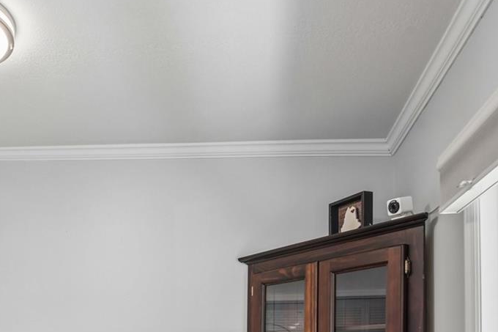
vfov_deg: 29.9
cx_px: 42
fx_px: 553
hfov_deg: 43.8
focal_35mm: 40
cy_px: 369
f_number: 8
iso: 400
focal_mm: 17
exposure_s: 1/20
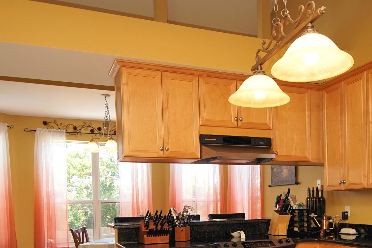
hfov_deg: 52.5
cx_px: 234
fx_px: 372
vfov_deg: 35.1
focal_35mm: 36
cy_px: 216
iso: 200
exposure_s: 1/60
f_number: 4.5
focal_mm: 12
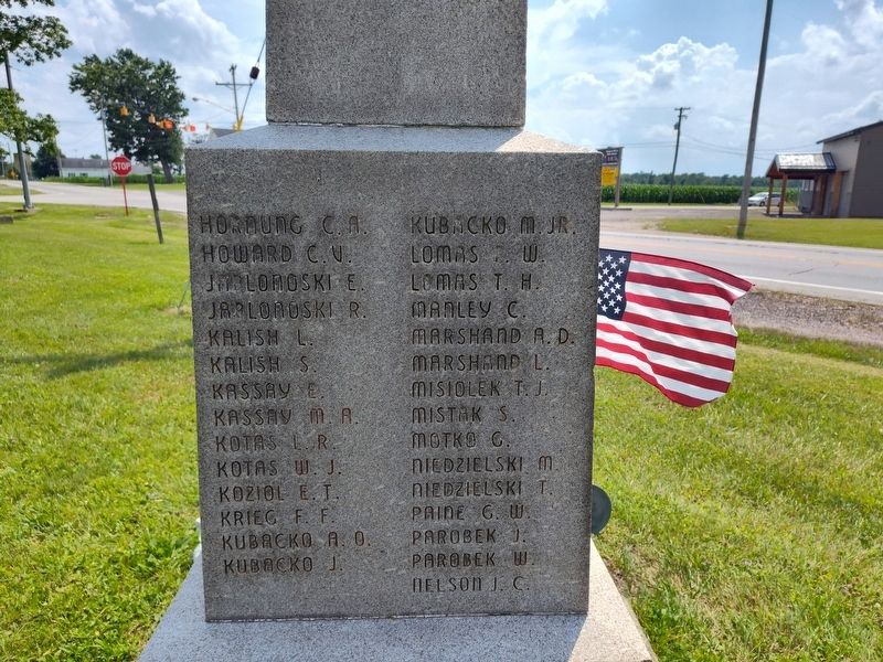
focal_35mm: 23
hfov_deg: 73.9
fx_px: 587
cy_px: 331
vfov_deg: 58.9
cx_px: 442
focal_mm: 5.56
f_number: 1.8
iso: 100
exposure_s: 1/1672
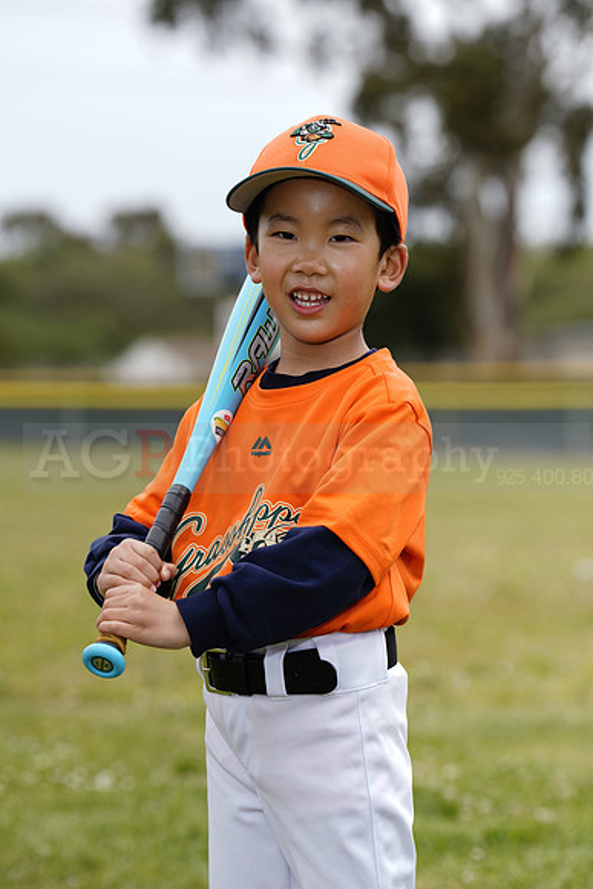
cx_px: 296
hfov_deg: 8.3
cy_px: 444
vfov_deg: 12.4
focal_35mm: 165
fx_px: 4074
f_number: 5.6
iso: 50
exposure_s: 1/250
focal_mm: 165
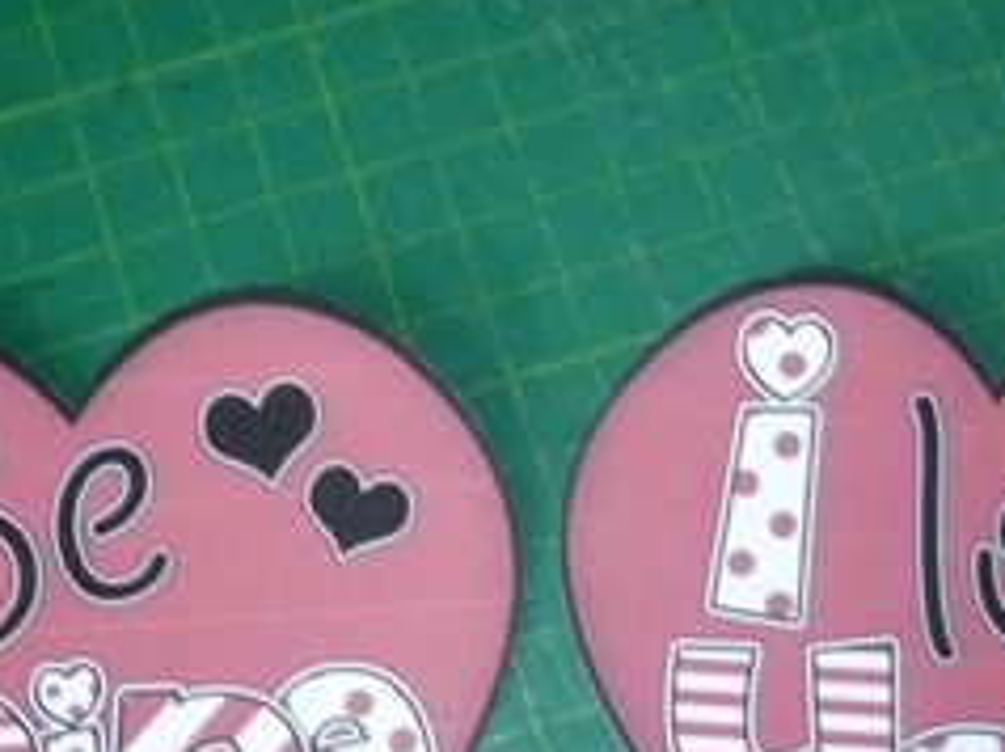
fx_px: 1537
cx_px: 464
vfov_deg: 26.4
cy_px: 703
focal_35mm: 53
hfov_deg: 36.2
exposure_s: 1/30
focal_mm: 5
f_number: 3.3
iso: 800
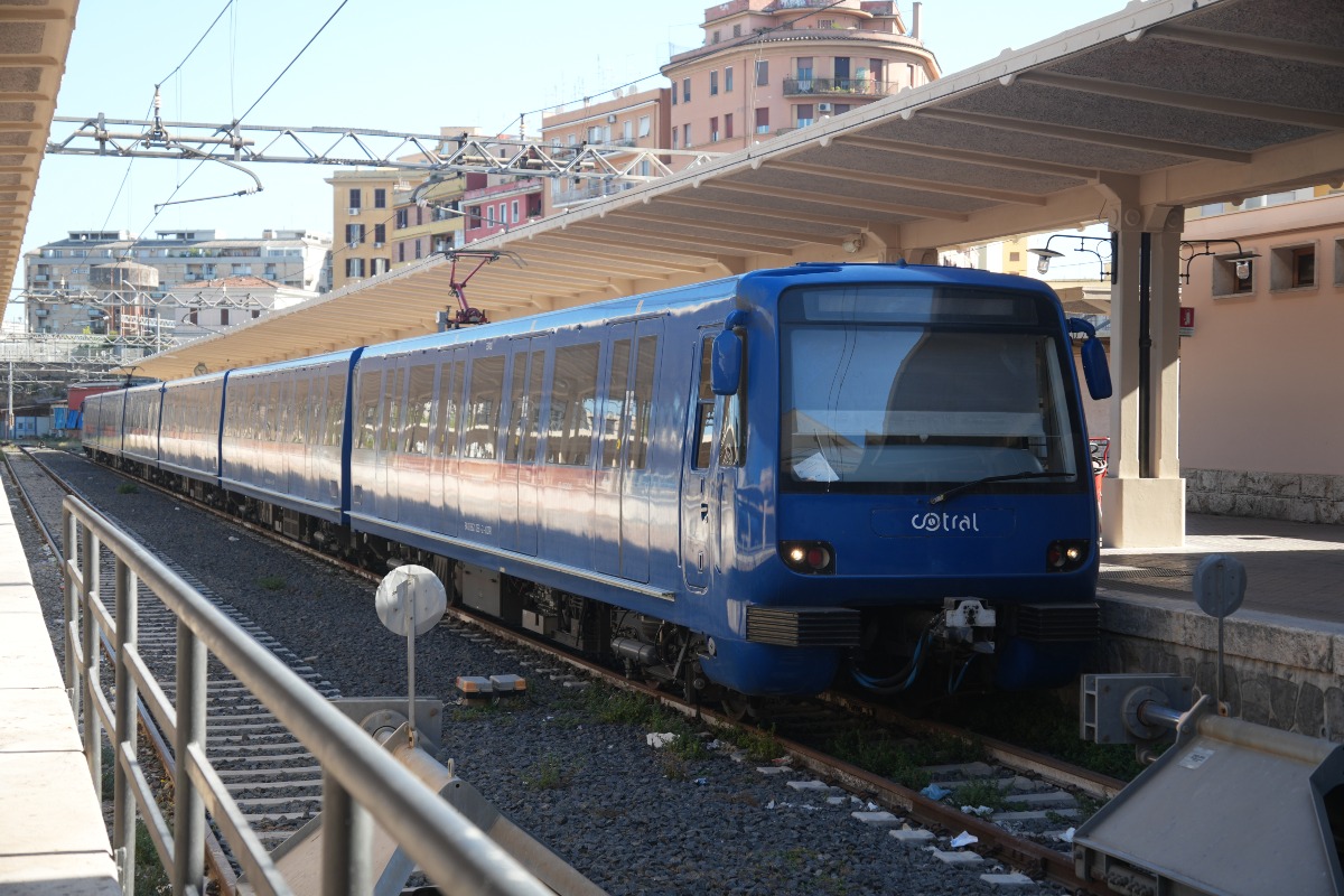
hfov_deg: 35.1
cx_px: 672
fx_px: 2128
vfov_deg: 23.8
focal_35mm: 57
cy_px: 448
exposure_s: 1/160
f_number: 4.5
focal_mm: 38
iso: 100
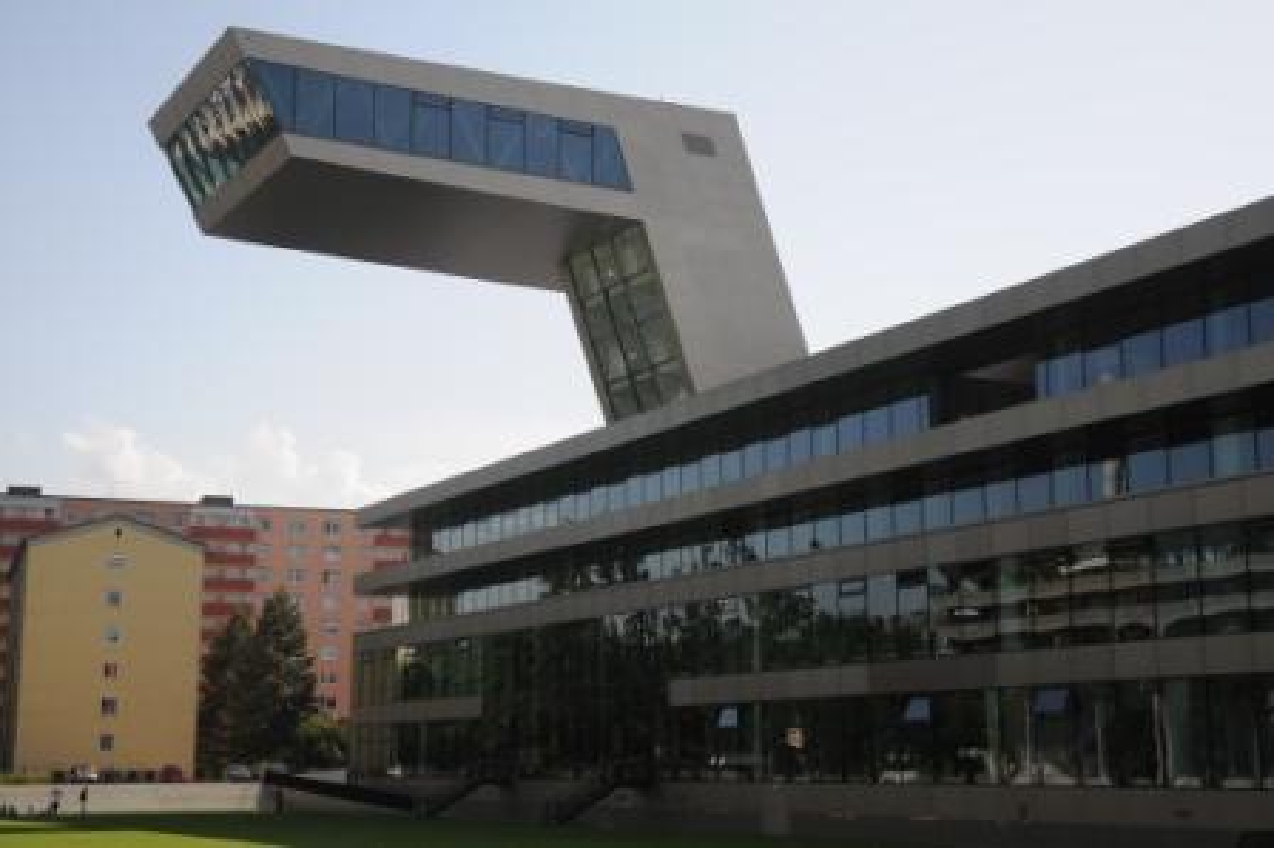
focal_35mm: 52
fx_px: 1856
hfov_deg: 37.9
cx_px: 637
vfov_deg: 25.7
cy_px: 424
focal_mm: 35
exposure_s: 1/1250
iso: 200
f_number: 4.2
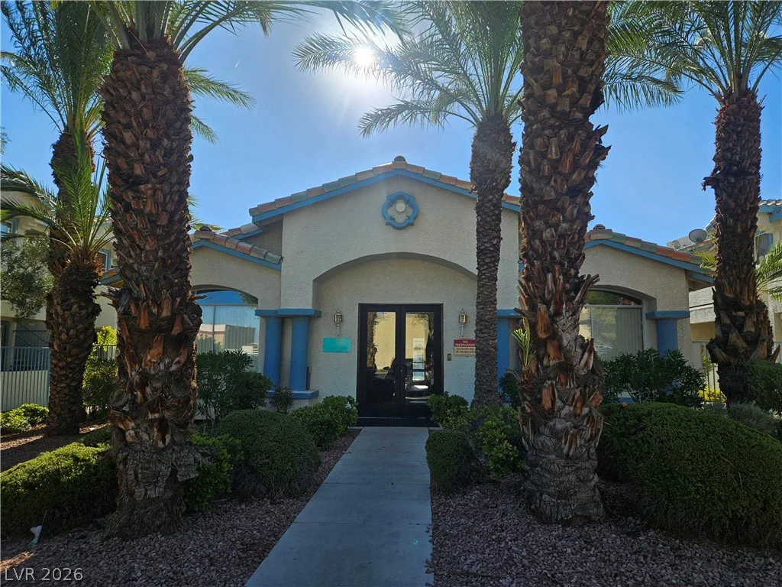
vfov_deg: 58.9
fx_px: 520
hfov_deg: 73.9
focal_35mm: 23
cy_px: 294
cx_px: 391
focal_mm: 5.4
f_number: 1.8
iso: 25
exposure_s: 1/1429
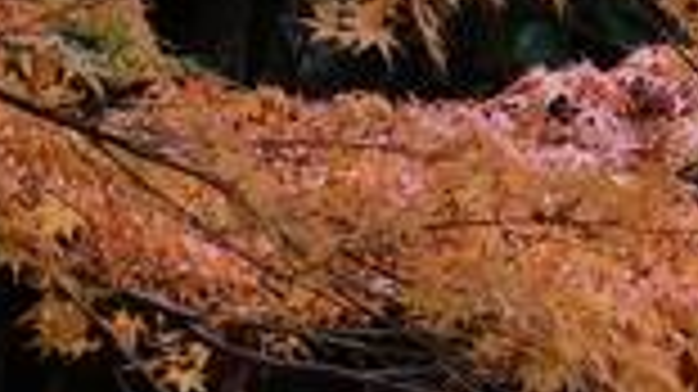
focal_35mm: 463
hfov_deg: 4.7
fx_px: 8565
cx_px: 599
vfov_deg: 2.6
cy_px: -169
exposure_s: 1/125
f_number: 5.6
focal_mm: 55
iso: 500
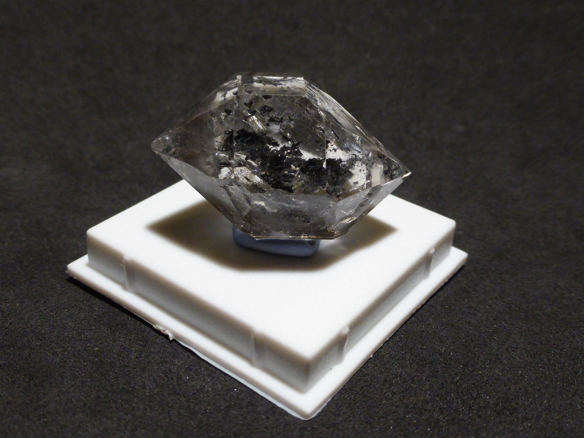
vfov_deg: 33.6
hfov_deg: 43.9
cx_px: 292
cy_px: 219
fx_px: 725
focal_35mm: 43
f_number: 3.9
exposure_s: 1/50
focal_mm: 7.4
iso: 400
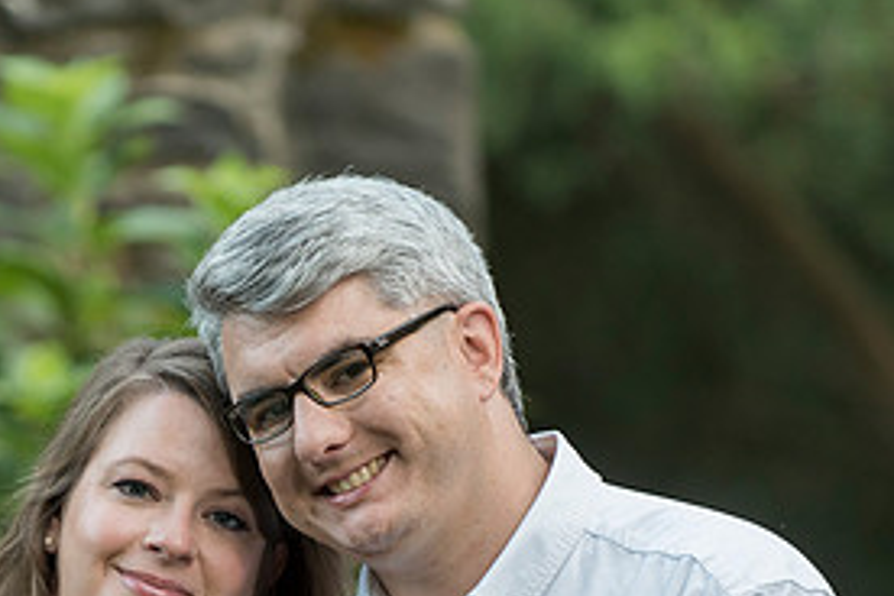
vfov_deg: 3.7
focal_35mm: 367
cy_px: 610
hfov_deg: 5.6
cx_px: 31
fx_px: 9113
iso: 800
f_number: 3.2
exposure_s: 1/400
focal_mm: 170
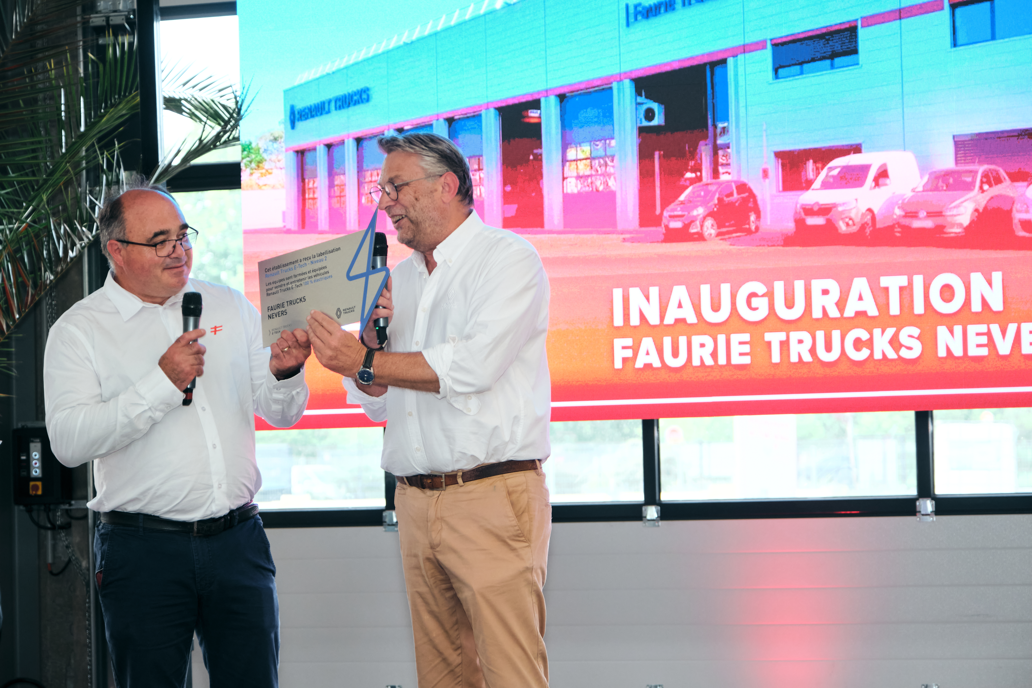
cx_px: 516
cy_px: 344
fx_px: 2723
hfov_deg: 21.5
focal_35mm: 95
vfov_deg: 14.4
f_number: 4
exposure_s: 1/200
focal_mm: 63
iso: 1250
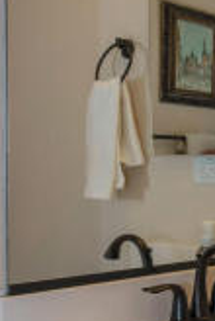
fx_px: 624
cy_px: 191
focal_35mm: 70
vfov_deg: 28.7
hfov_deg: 18.0
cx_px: 297
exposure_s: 1/80
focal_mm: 15
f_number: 8
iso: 500
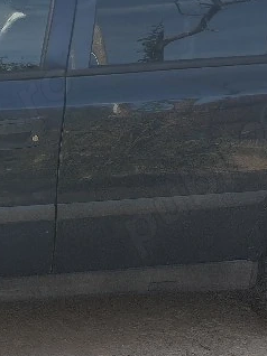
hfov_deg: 17.1
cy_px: 165
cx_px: 26
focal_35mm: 85
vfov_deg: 23.0
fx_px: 875
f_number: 1.8
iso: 25
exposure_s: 1/385
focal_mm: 4
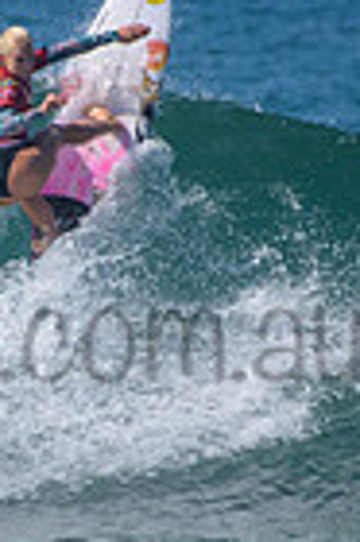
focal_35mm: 2078
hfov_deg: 0.7
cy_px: 292
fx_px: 31245
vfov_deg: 1.0
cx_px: -46
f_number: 5.6
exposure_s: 1/2000
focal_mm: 500
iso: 140
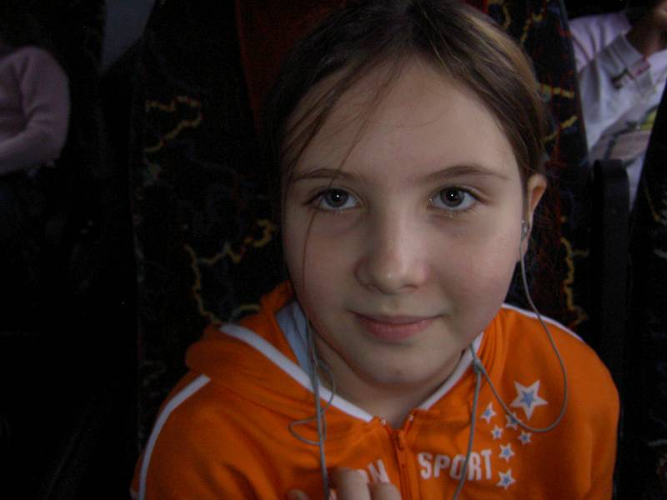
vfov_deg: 36.8
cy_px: 250
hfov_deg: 47.9
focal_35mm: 39
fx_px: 751
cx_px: 334
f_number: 2.8
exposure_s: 1/60
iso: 100
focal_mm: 8
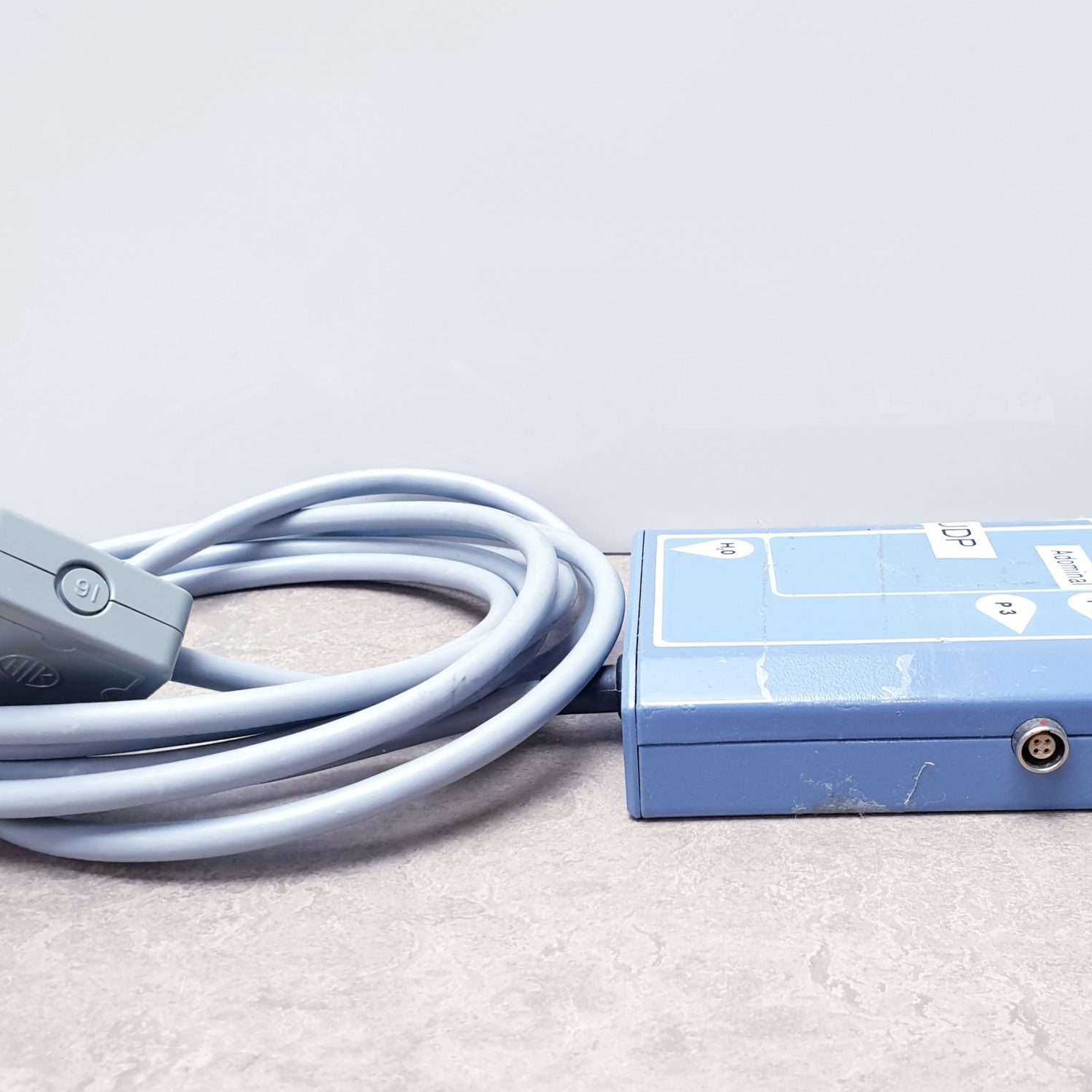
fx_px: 1392
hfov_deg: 42.4
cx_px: 697
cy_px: 655
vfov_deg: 42.6
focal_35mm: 39
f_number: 2.4
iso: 100
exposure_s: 1/50
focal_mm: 4.3
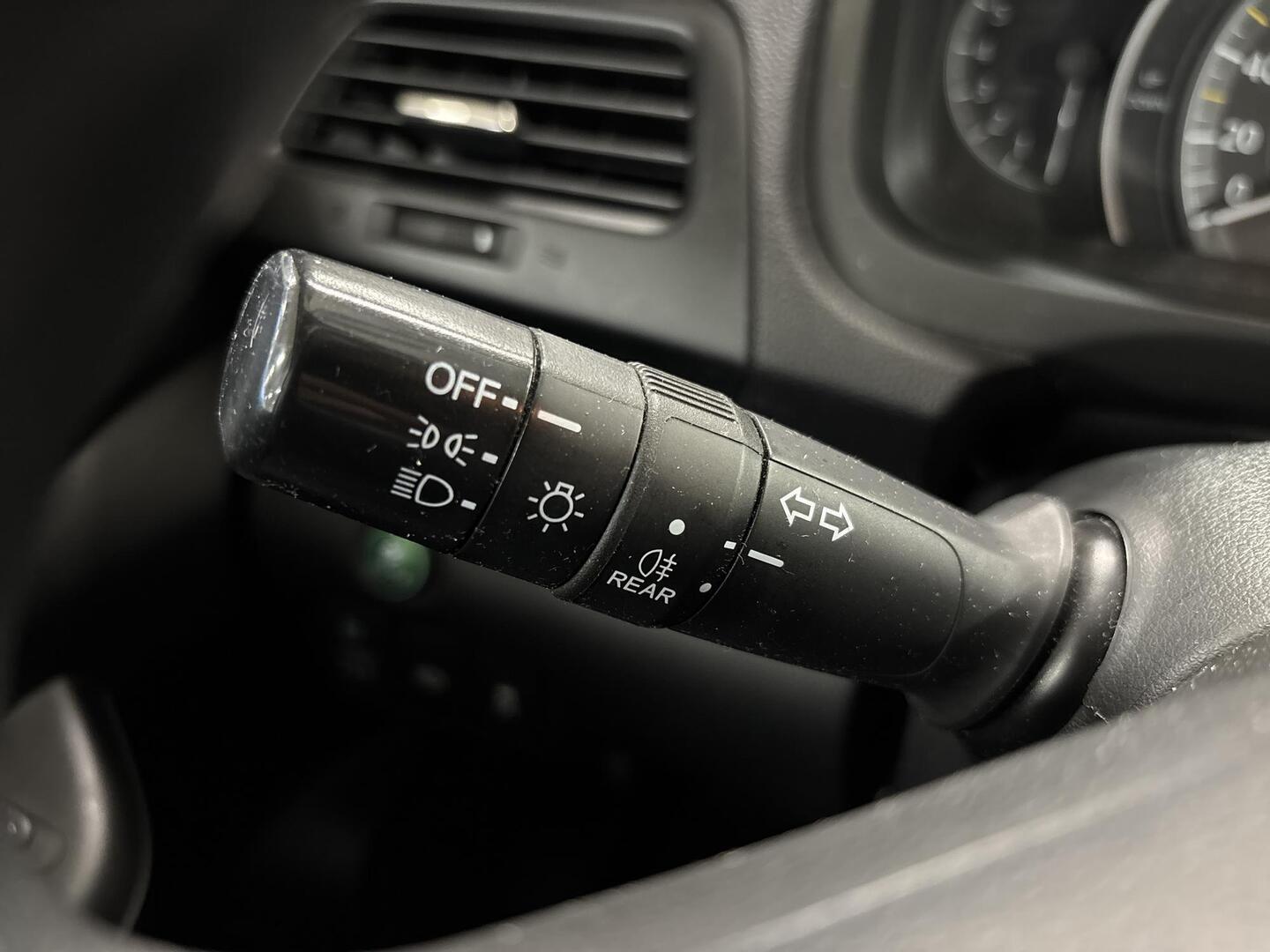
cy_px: 476
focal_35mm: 26
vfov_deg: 53.1
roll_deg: +0.4
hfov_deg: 67.3
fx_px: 954
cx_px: 635
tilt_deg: -40.0
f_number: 1.6
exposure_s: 1/25
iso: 500
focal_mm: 5.96
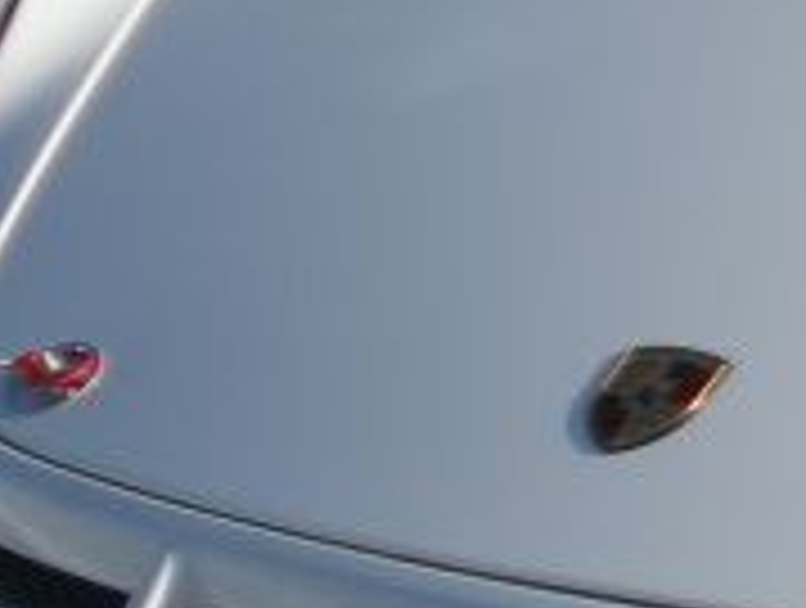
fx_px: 6579
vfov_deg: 5.3
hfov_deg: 6.8
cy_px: 34
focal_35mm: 282
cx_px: 1680
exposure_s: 1/125
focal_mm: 8.2
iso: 80
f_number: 10.8
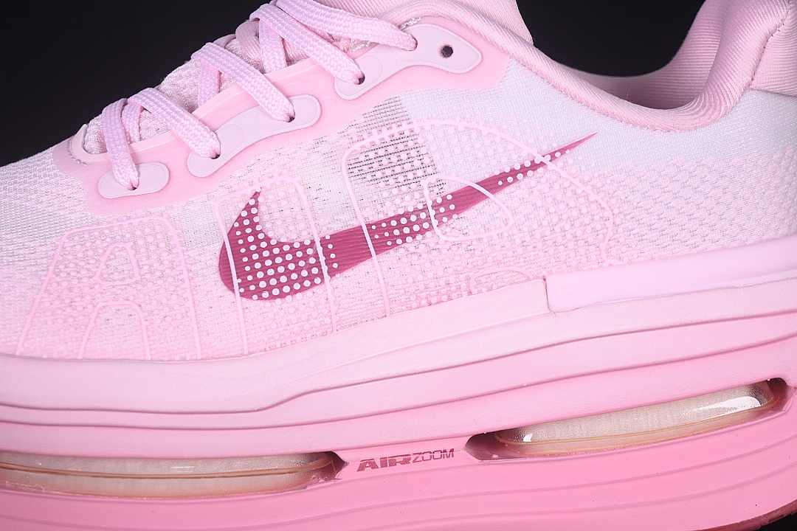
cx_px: 398
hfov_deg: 27.0
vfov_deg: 18.2
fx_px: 1660
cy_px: 266
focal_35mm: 75
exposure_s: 1/80
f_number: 7.1
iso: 160
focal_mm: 50
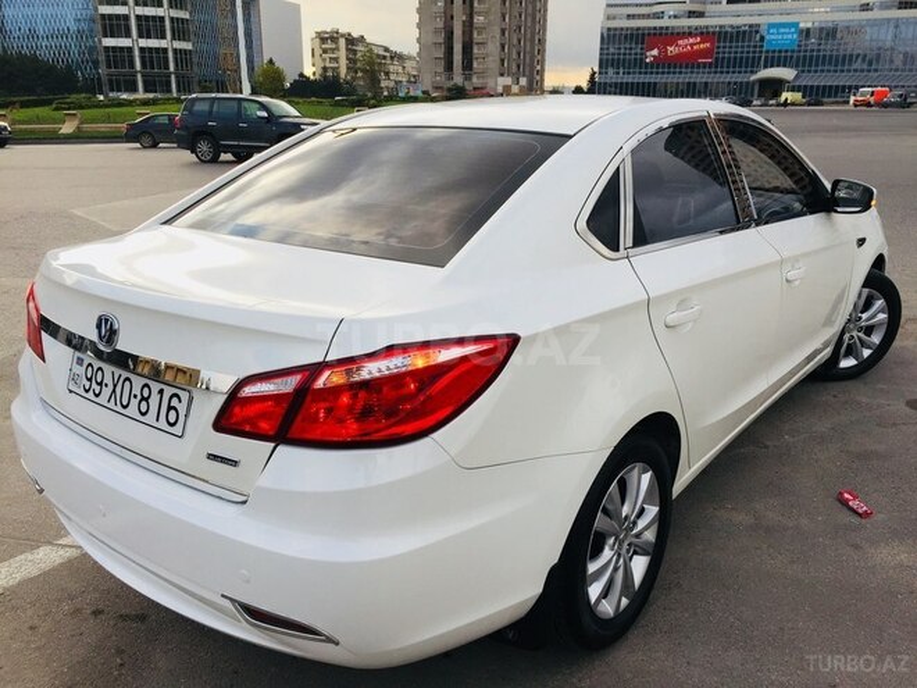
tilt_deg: -16.4
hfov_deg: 61.7
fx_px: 768
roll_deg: -1.0
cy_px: 344
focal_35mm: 29
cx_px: 458
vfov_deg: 48.2
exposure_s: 1/920
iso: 32
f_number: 2.2
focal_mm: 4.15
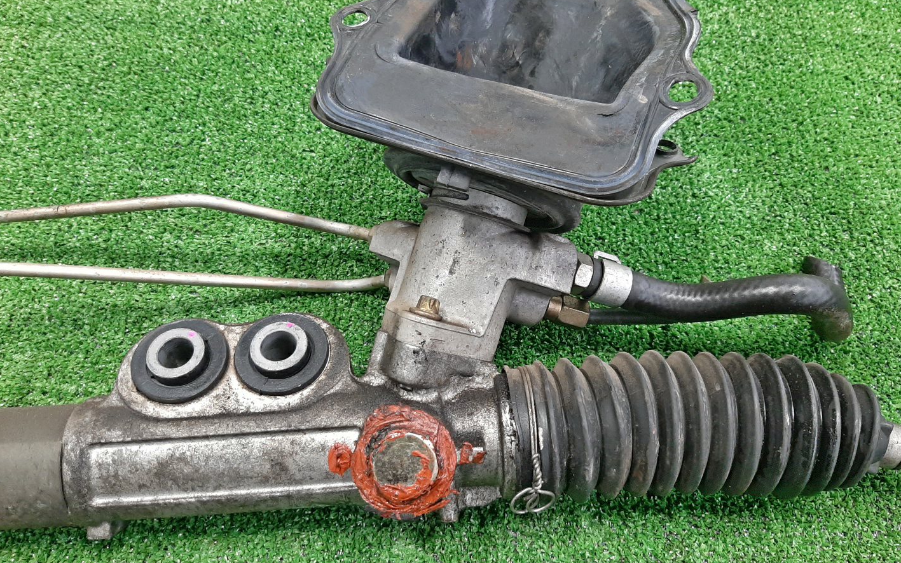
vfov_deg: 44.5
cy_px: 294
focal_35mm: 28
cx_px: 456
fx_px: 688
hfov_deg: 66.5
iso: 192
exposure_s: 1/25
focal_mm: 3.93
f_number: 1.7
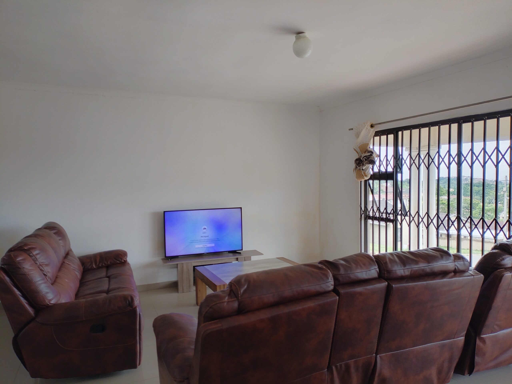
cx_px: 256
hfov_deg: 67.3
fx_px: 385
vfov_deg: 53.1
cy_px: 192
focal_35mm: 26
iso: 158
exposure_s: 1/33.3
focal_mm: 4.25
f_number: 1.8
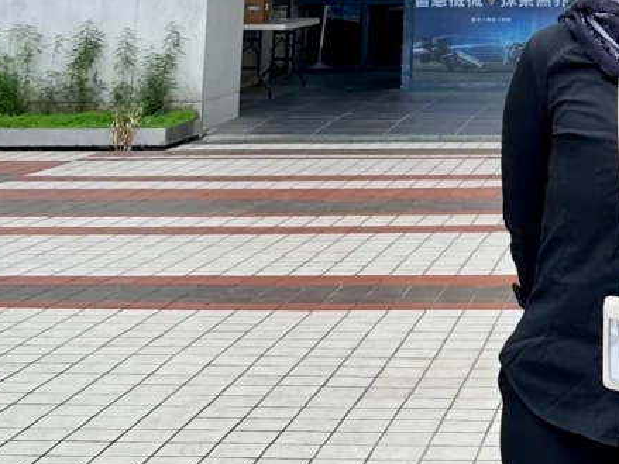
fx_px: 1001
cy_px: 121
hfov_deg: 30.7
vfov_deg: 25.8
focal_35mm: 56
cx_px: 682
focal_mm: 6.86
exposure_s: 1/626
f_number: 1.78
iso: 80
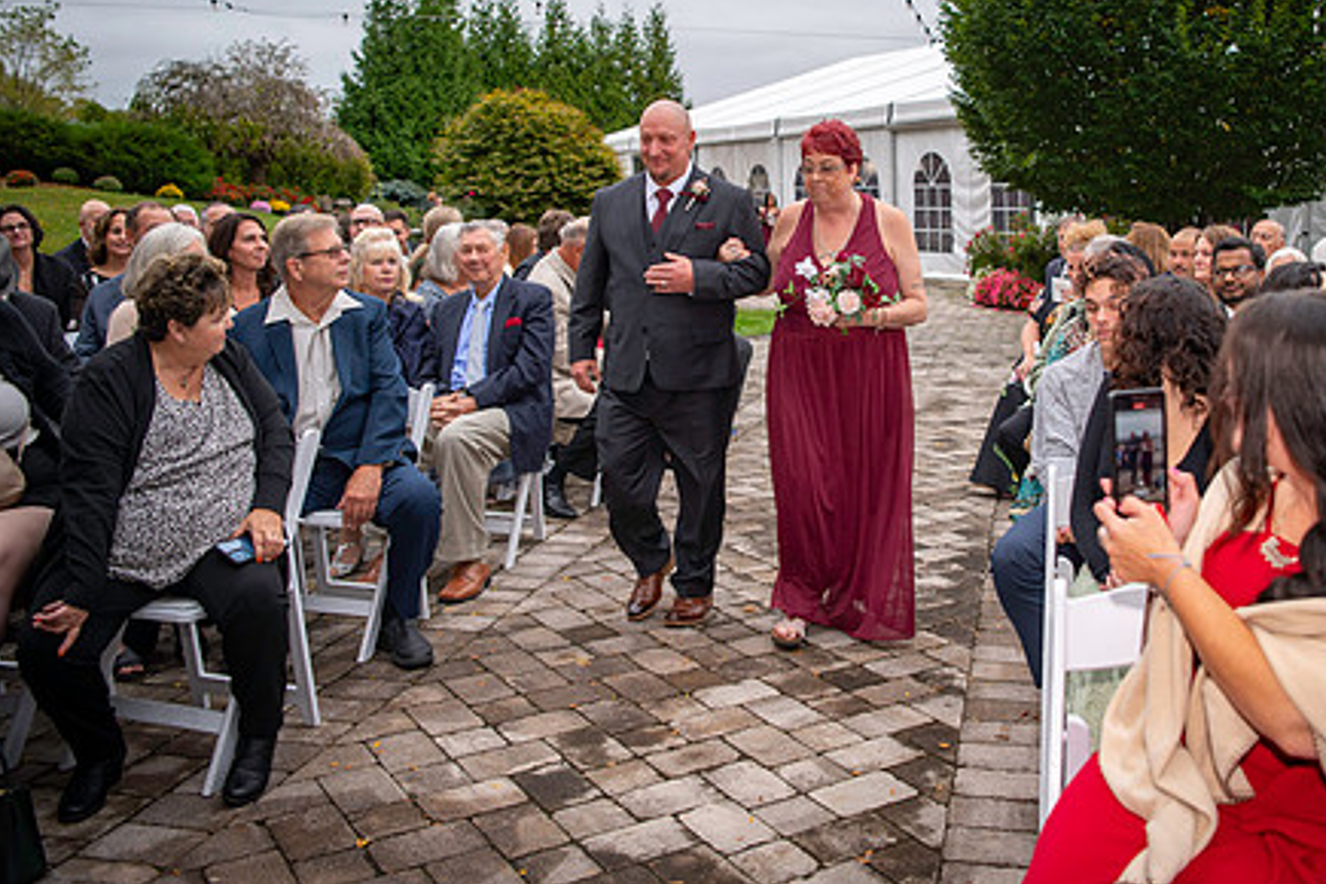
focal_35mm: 36
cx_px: 820
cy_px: 299
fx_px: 1326
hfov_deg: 52.6
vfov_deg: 36.5
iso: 800
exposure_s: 1/1000
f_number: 2.8
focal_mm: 27
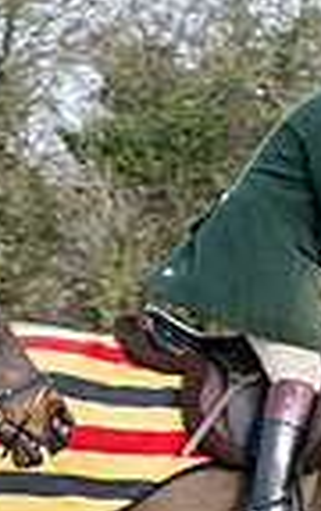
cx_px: -220
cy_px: 740
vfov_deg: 3.4
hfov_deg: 2.1
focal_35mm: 623
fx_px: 8677
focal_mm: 70
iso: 400
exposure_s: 1/1000
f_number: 5
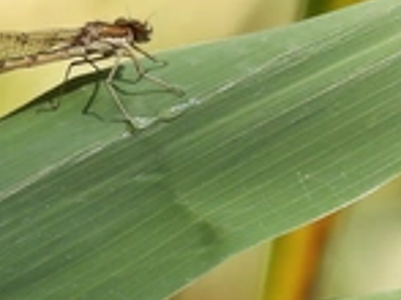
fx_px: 20163
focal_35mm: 1742
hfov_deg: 1.1
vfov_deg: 0.9
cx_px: 60
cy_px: 55
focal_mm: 71.4
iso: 100
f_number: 5
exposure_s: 1/160
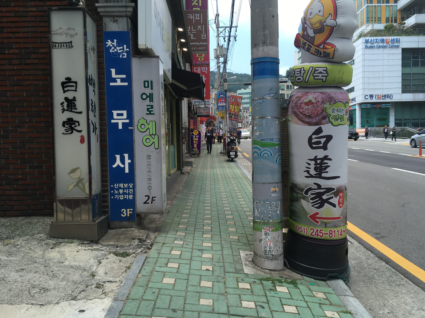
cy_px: 159
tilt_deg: -1.9
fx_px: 356
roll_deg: +0.6
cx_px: 212
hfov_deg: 61.7
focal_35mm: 29
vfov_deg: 48.2
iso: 25
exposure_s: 1/646
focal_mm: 4.15
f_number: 2.2
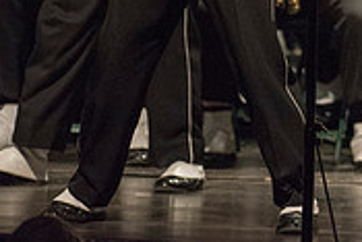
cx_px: 596
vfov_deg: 1.4
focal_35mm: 994
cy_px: -154
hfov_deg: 2.1
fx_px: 10003
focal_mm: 300
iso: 4000
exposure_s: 1/500
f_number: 2.8
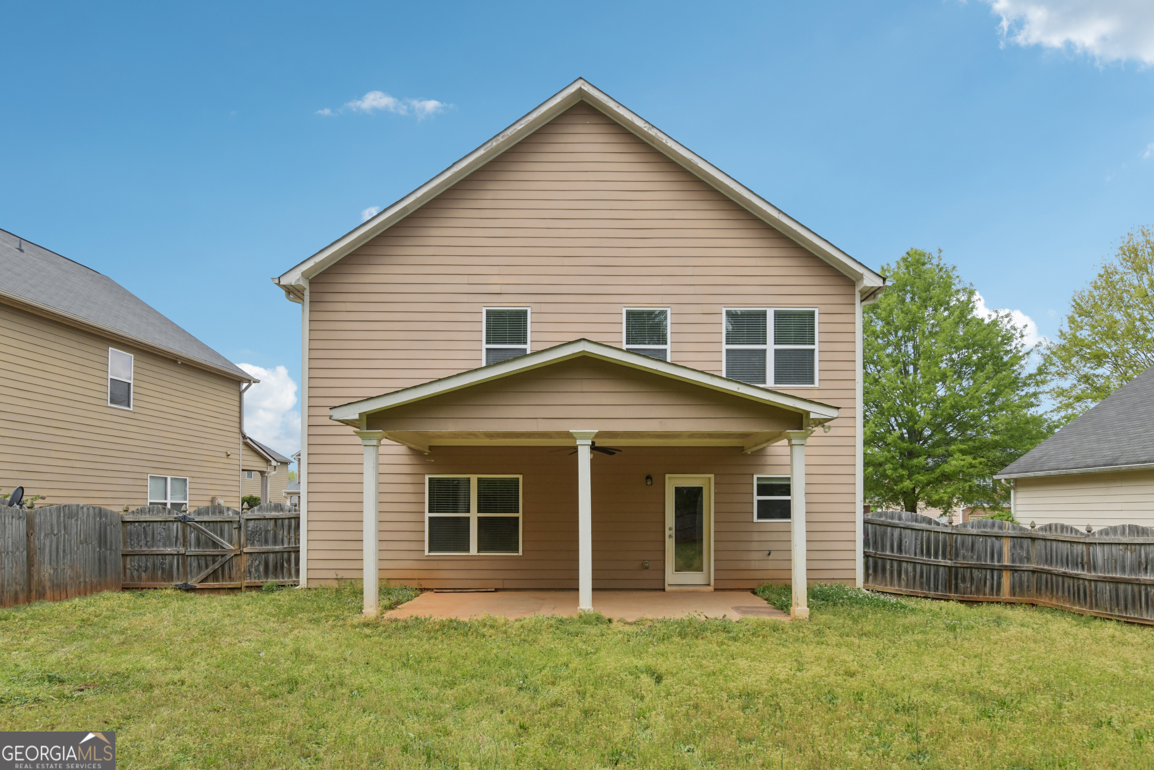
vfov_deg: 59.5
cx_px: 577
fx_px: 673
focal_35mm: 21
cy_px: 385
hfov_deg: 81.2
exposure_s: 1/800
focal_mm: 21
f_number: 8
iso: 400
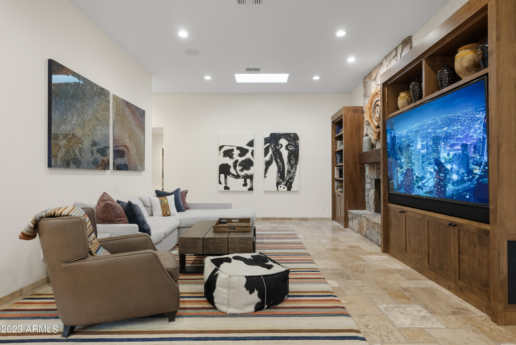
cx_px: 258
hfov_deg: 84.0
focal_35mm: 20
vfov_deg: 62.0
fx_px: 287
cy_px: 172
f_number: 8
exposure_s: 1/6
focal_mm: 20
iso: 2500
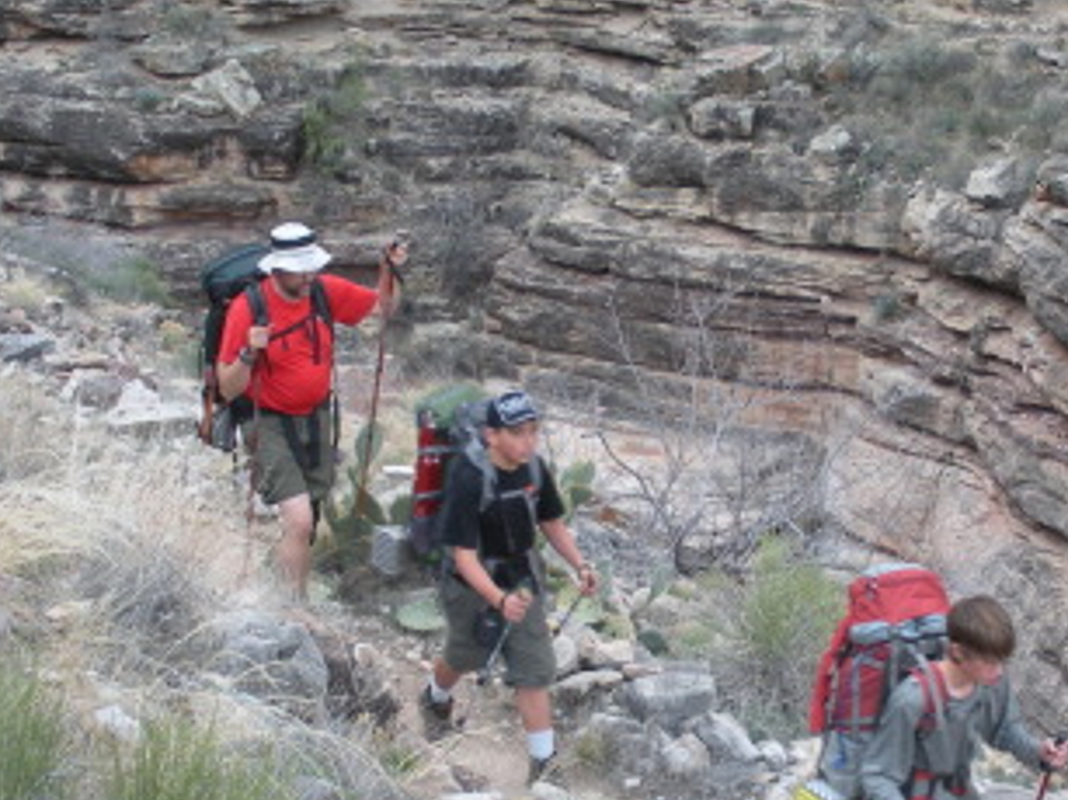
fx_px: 2313
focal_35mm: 75
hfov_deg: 25.5
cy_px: 490
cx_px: 859
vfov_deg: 19.6
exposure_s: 1/59.8
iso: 87
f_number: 3.5
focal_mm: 6.3
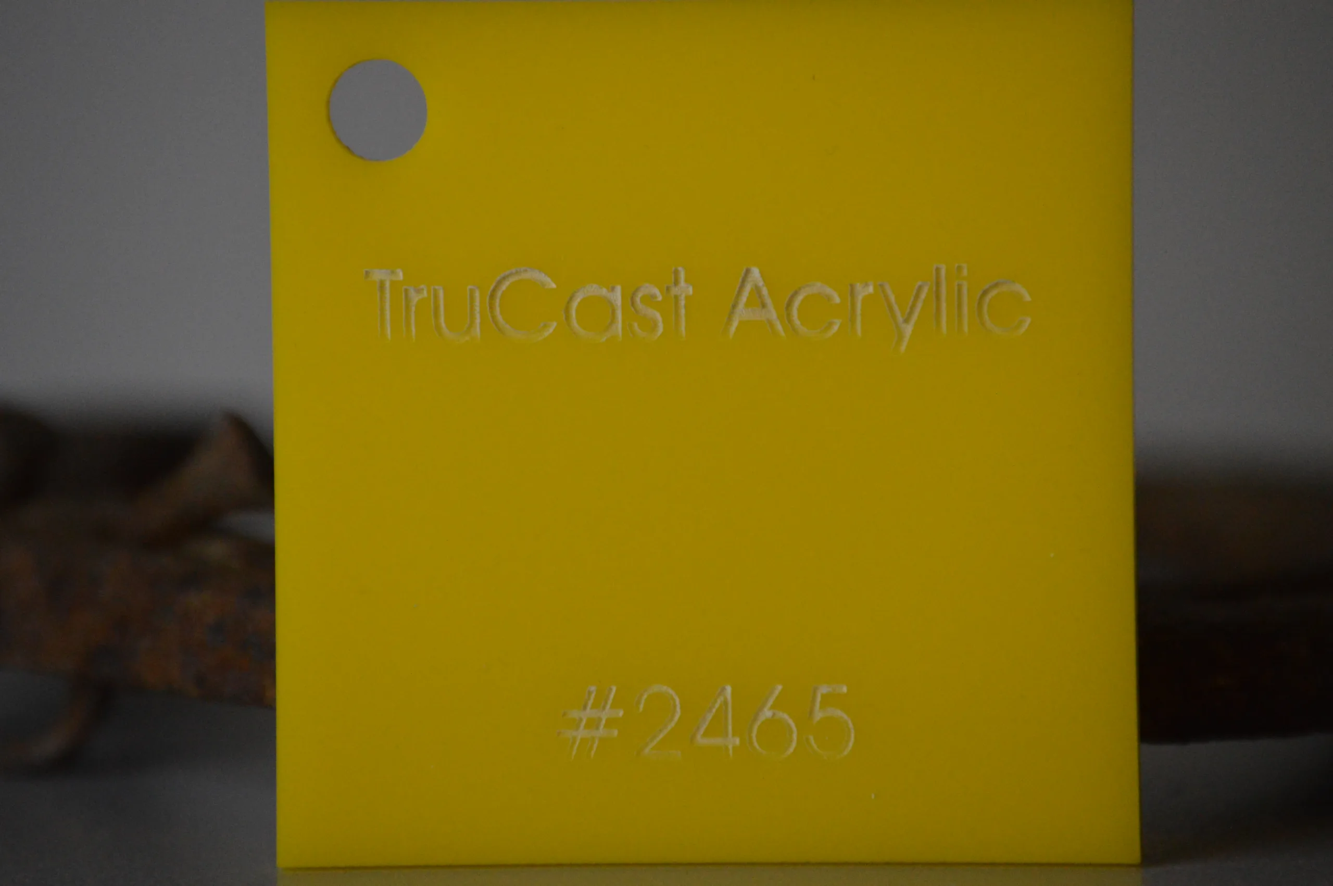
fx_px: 11098
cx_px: 666
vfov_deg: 4.6
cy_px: 443
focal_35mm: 300
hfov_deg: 6.9
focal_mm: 200
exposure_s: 1/500
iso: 2200
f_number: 5.6
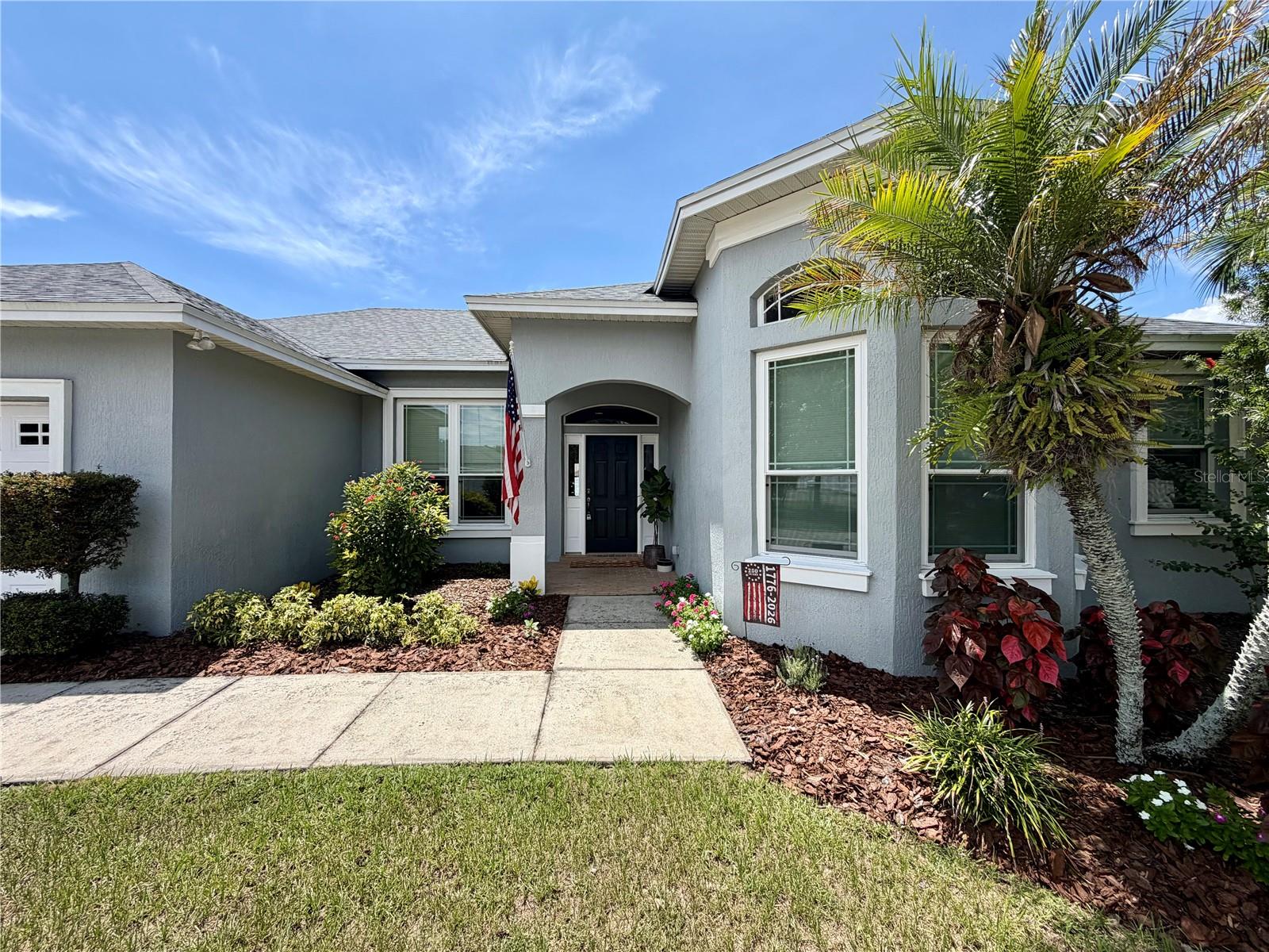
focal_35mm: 14
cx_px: 634
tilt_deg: -0.3
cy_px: 476
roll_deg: +0.6
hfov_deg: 102.1
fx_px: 513
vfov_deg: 85.7
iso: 25
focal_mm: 2.22
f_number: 2.2
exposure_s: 1/770
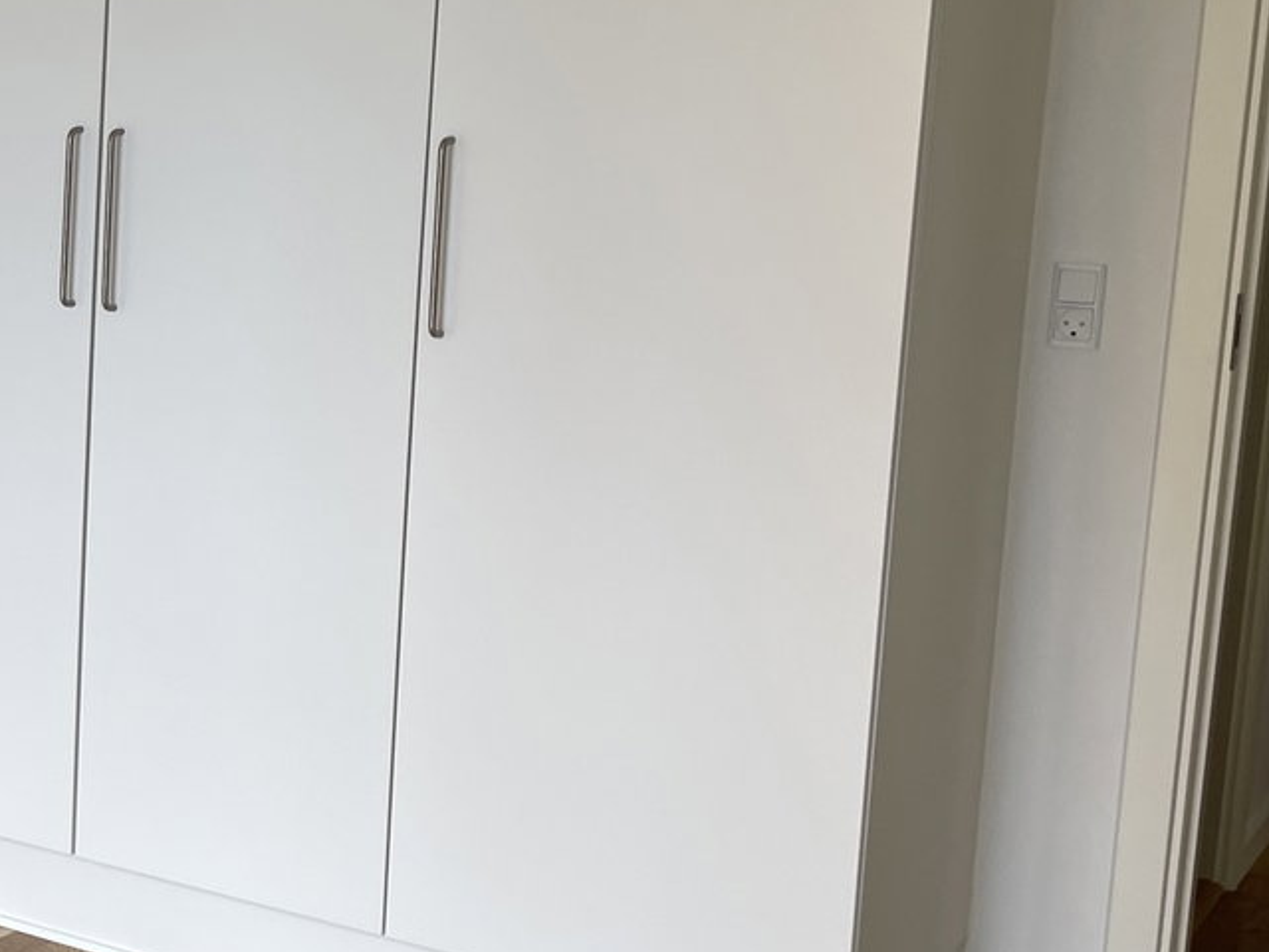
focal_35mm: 65
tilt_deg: -8.1
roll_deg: -1.0
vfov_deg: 22.6
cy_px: 405
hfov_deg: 26.6
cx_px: -238
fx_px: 2383
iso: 32
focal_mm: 4.2
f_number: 1.6
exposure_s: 1/121
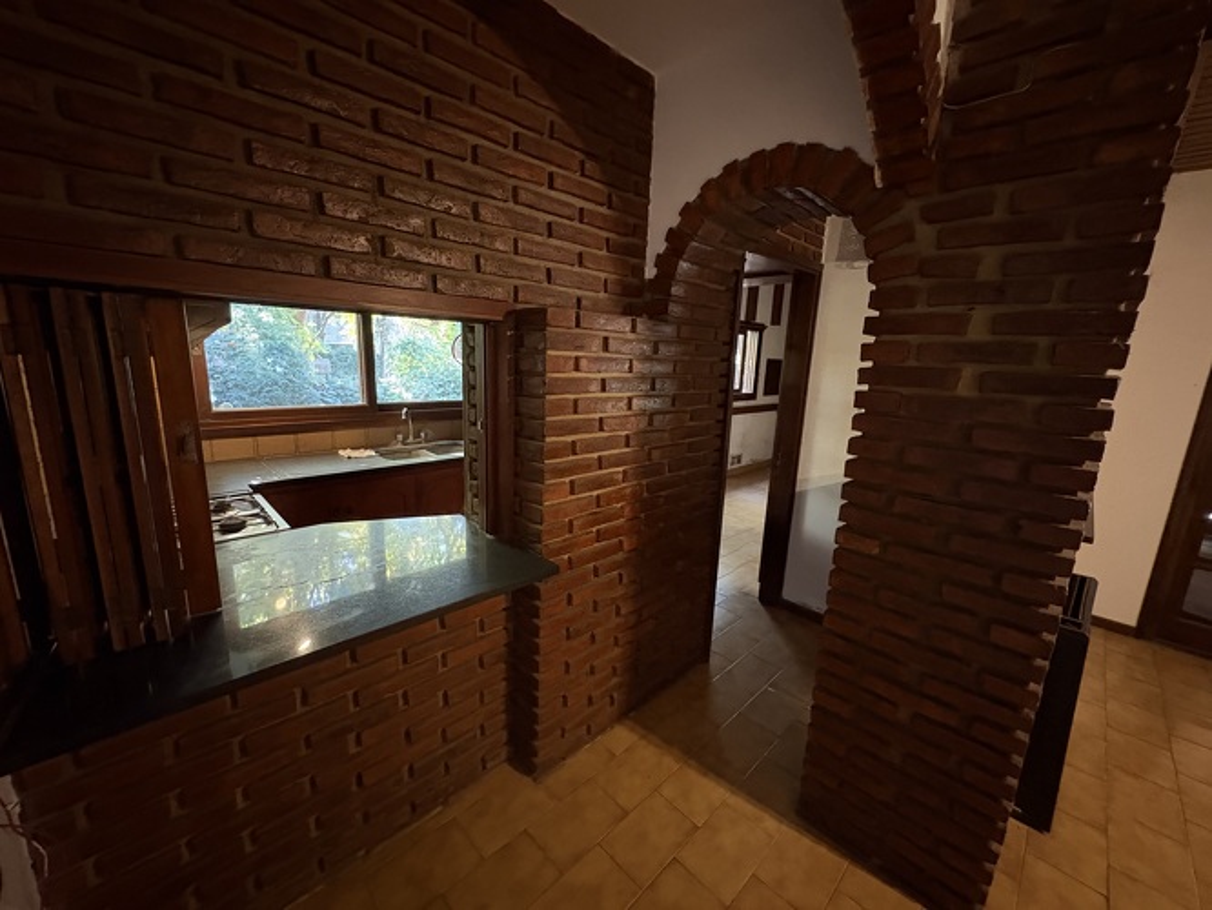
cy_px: 455
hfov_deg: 102.0
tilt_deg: -11.7
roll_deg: -1.2
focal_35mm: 14
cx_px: 606
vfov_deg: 85.7
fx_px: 490
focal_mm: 2.22
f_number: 2.2
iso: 1000
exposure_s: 1/25
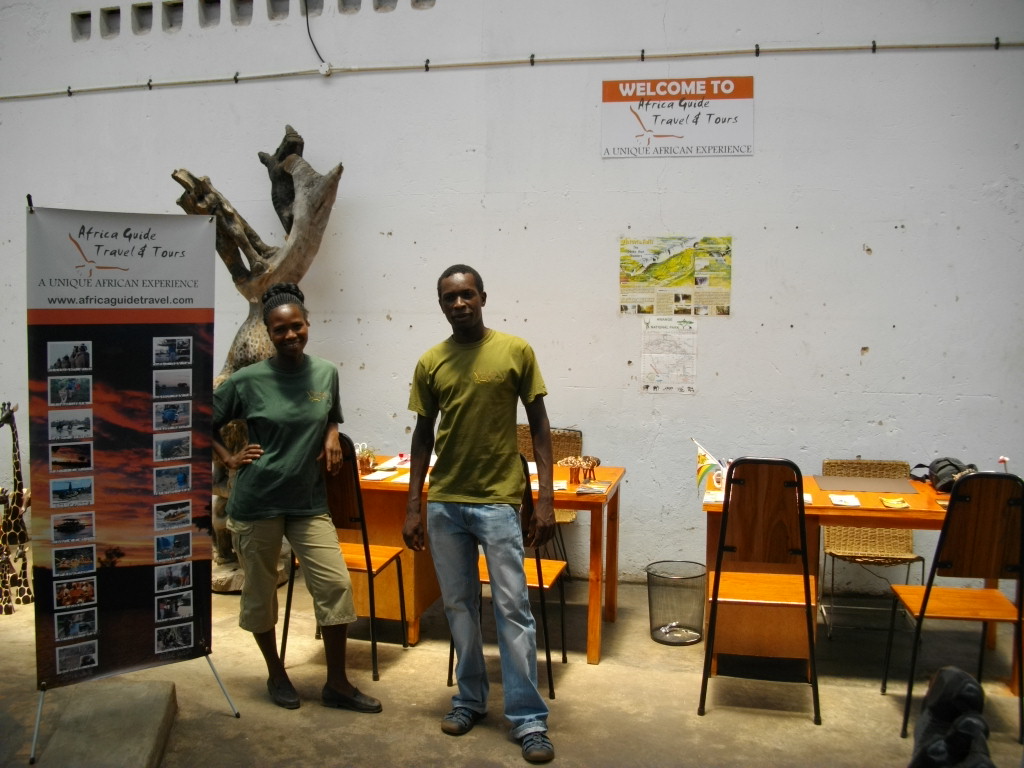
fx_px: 917
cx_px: 512
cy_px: 384
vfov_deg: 45.4
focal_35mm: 31
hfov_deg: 58.4
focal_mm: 5.7
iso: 100
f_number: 2.9
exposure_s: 1/250
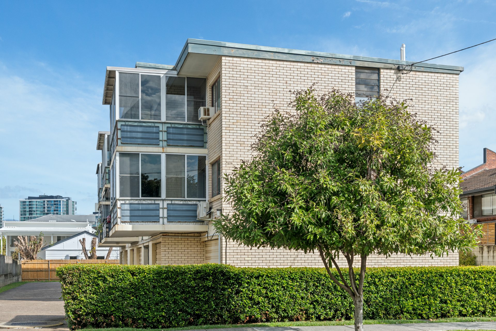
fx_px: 606
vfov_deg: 30.5
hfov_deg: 44.5
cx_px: 248
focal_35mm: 44
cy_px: 166
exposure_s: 1/250
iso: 200
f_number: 10
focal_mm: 44
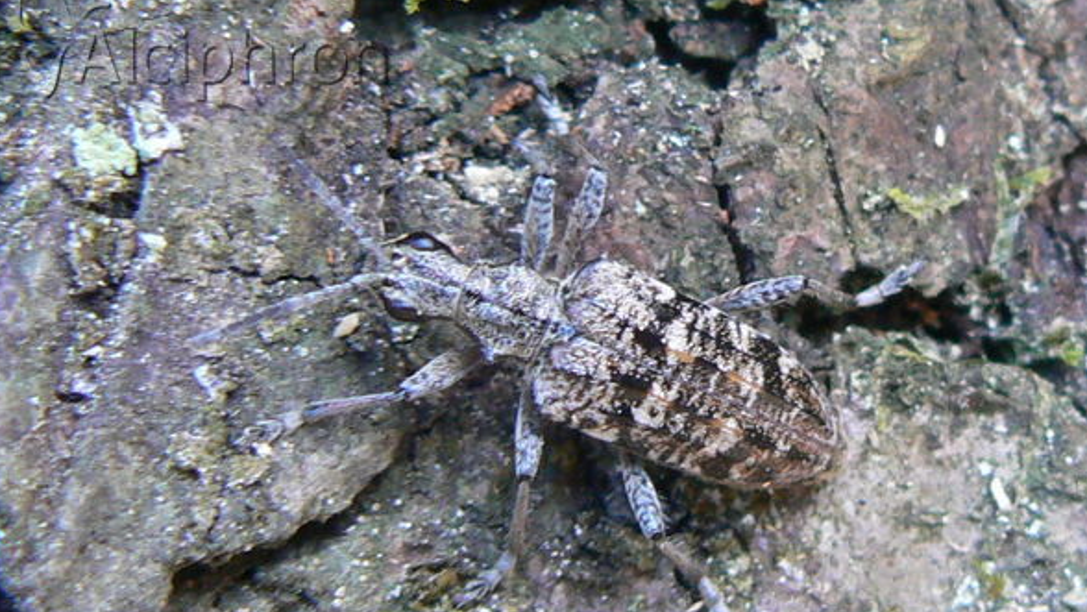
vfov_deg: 29.6
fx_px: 1153
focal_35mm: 40
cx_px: 545
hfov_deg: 50.5
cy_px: 368
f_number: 2.8
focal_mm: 6
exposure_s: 1/30
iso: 160
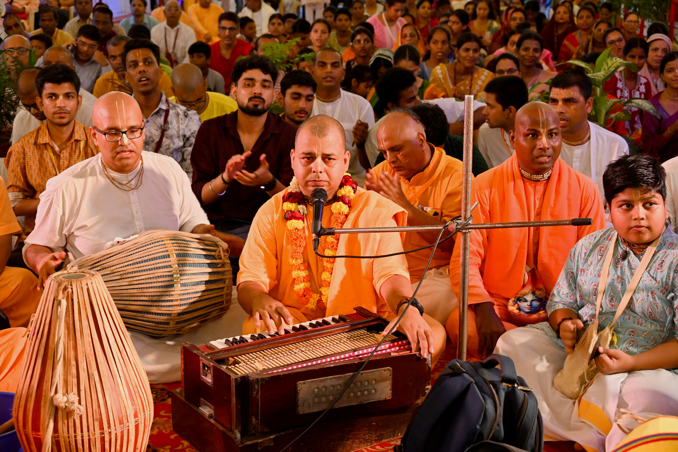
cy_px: 226
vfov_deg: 25.5
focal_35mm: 53
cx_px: 339
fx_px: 998
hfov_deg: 37.5
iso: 1600
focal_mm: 53
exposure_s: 1/60
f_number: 5.6
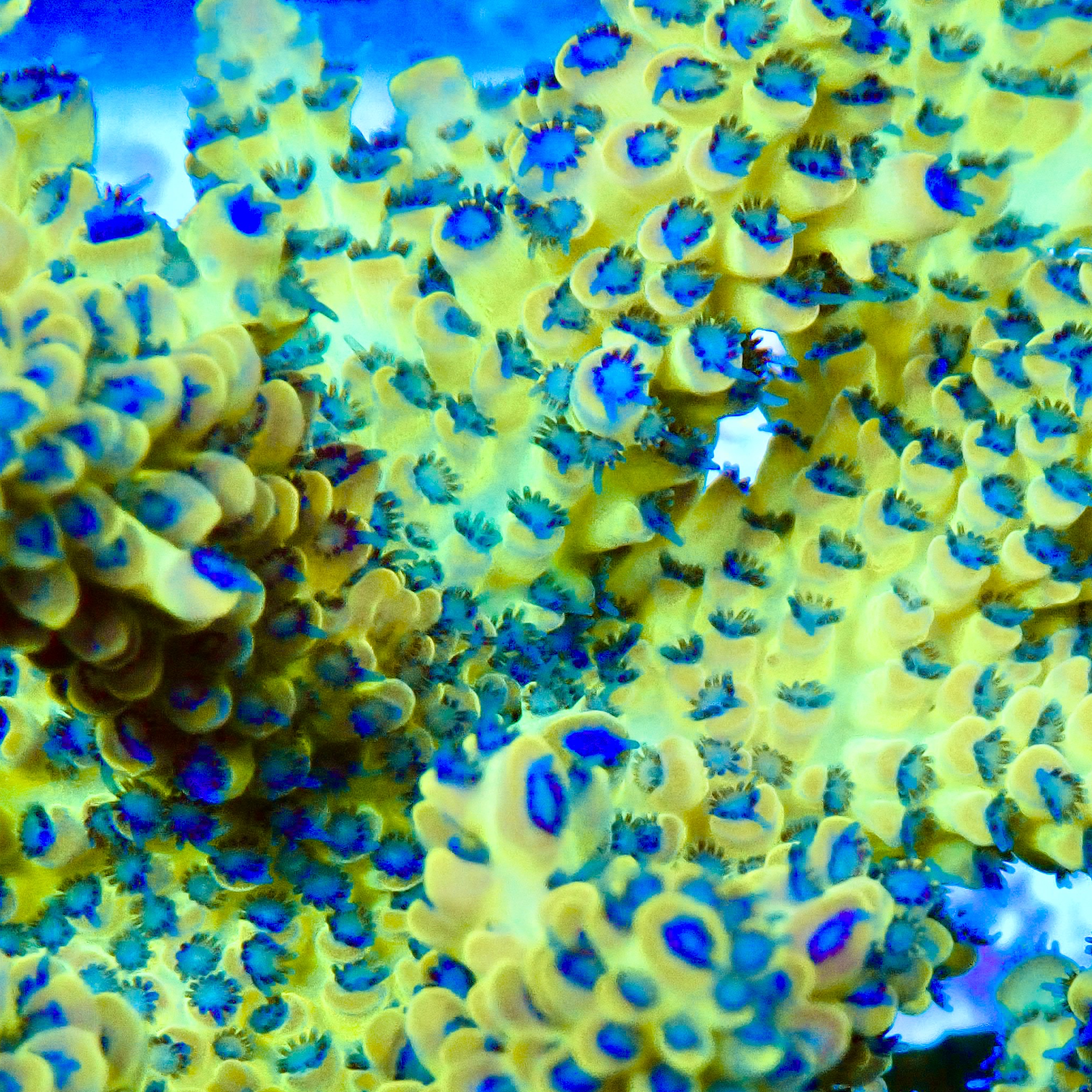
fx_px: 6174
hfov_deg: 10.1
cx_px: 677
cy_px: 750
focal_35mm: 173
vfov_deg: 10.1
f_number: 6.3
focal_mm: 18
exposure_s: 1/200
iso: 400
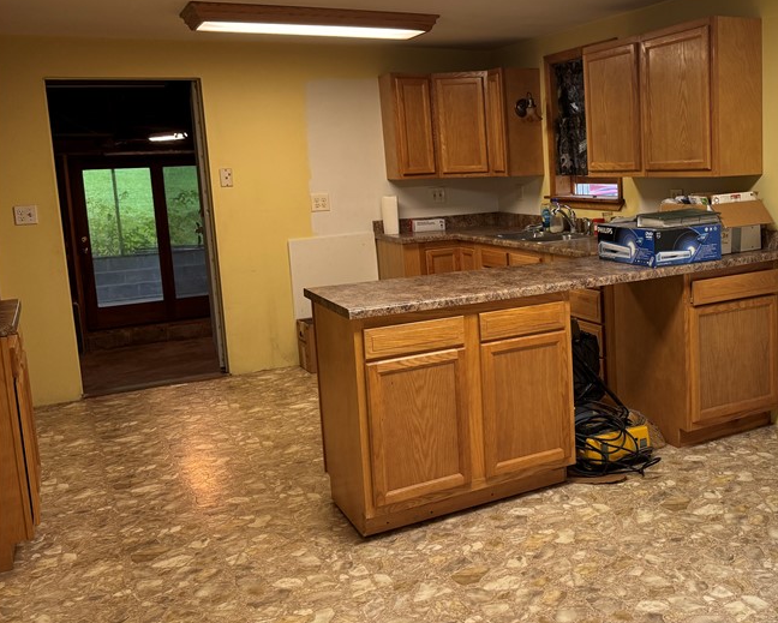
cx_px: 606
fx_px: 852
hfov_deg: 46.8
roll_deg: +2.5
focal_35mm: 37
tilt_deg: -7.7
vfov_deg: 40.0
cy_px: 256
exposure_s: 1/120
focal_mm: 6.76
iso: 200
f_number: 1.78
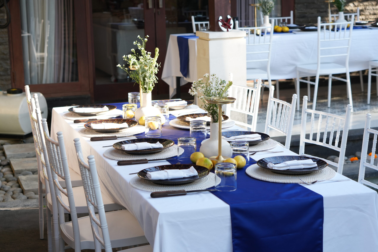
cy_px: 126
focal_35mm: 75
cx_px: 189
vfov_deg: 18.2
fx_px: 787
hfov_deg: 27.0
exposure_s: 1/125
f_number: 4.5
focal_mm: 50
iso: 200
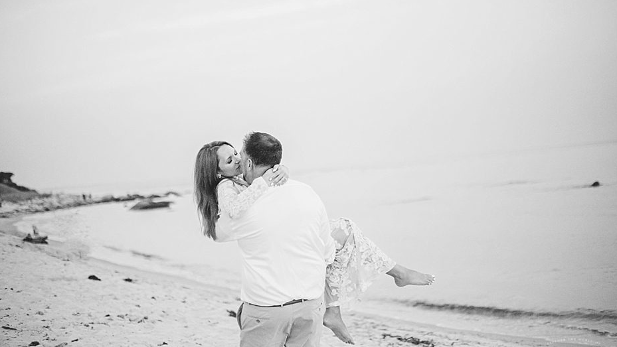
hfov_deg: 39.2
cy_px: 163
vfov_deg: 22.6
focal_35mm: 53
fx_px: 867
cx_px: 309
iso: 2500
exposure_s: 1/8000
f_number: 1.4
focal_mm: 50
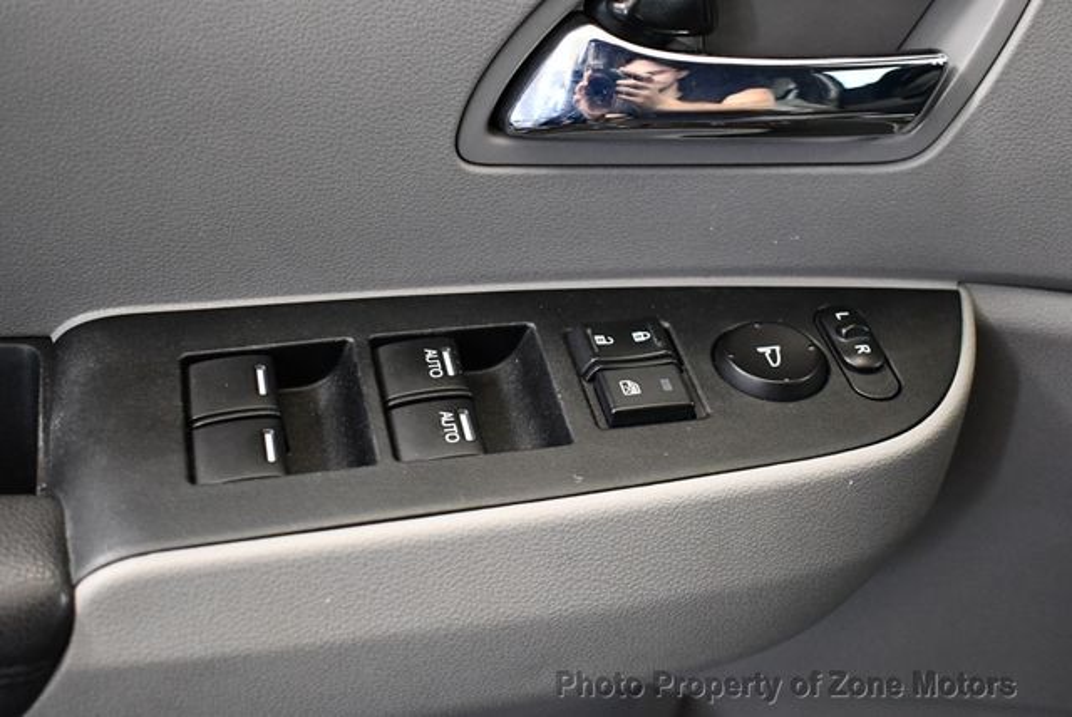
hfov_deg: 39.6
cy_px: 358
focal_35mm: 50
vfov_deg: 27.0
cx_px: 536
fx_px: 1490
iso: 3200
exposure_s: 1/100
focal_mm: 25
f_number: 4
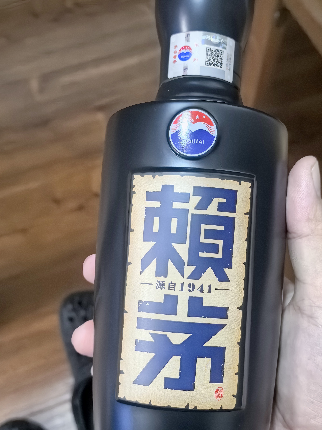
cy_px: 253
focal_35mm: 37
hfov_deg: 38.6
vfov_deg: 49.9
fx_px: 459
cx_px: 187
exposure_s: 1/100
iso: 2000
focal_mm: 5.75
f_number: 2
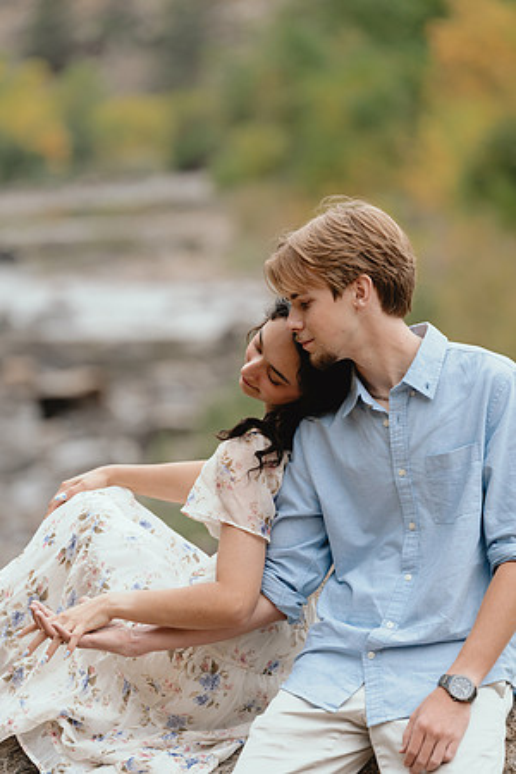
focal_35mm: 191
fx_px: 4106
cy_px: 387
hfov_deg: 7.2
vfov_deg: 10.8
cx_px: 258
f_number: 3.5
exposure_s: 1/250
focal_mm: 191
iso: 320
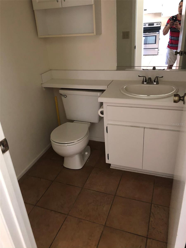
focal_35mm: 28
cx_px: 93
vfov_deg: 63.4
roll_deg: +4.9
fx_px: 201
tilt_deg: -25.9
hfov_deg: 49.7
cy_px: 124
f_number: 1.8
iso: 80
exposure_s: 1/7
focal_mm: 3.99
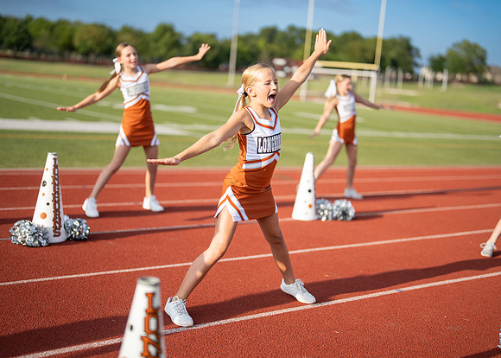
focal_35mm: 53
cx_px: 250
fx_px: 755
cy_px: 179
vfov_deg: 26.6
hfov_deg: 36.7
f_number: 1.2
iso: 200
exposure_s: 1/12800
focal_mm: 50
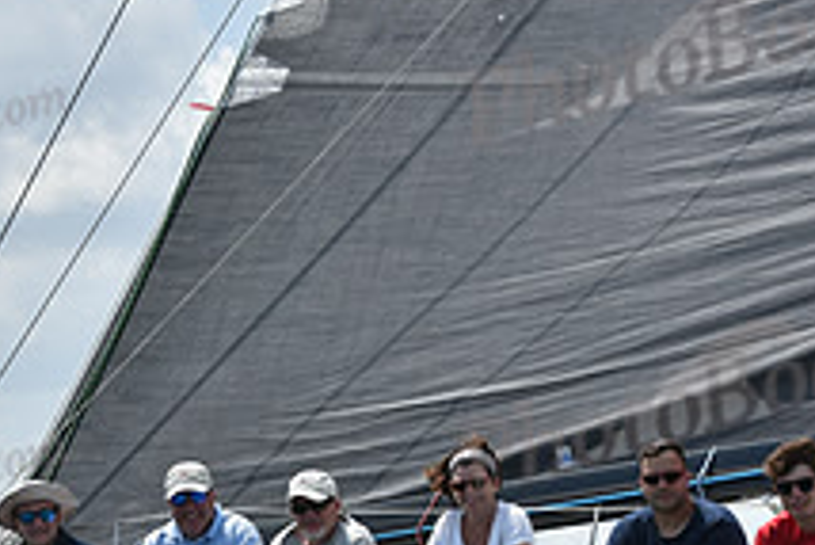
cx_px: 267
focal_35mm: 211
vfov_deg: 6.5
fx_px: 4780
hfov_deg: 9.7
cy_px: 650
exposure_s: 1/1250
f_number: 8
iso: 250
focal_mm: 78
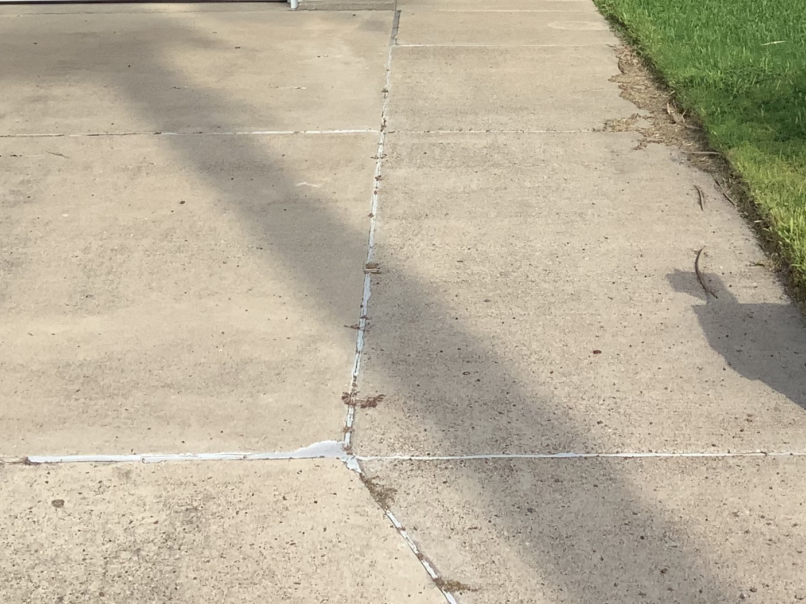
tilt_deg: -8.4
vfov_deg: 19.5
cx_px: 482
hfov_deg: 27.0
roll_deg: +1.2
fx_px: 1677
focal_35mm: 72
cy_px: -76
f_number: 2.4
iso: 25
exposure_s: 1/1481
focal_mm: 3.3
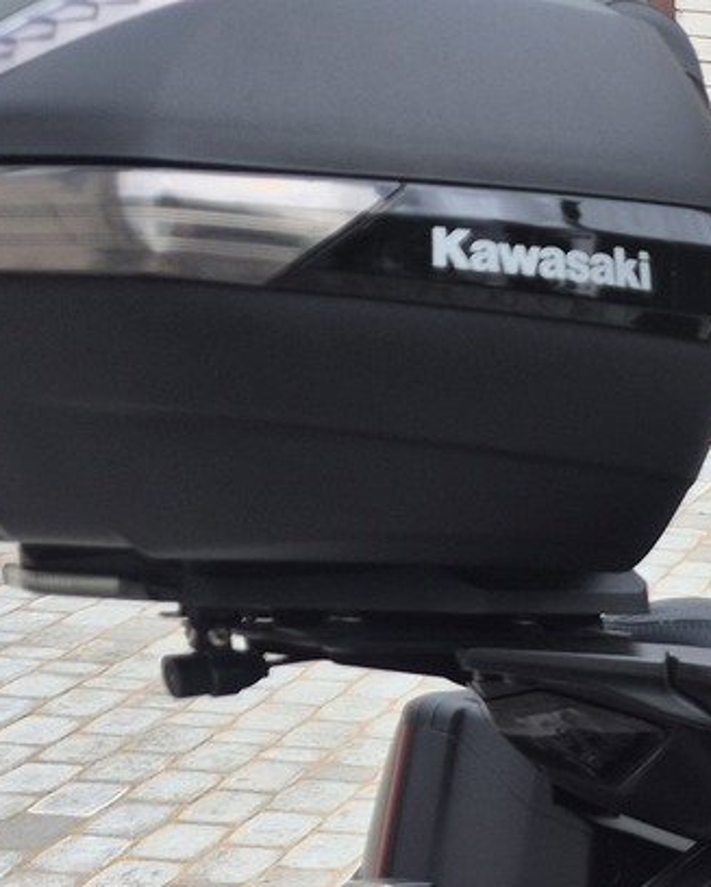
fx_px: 2312
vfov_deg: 20.2
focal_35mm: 88
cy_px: 1096
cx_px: 1259
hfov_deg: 15.2
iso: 25
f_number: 1.8
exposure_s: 1/1014
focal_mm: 5.4
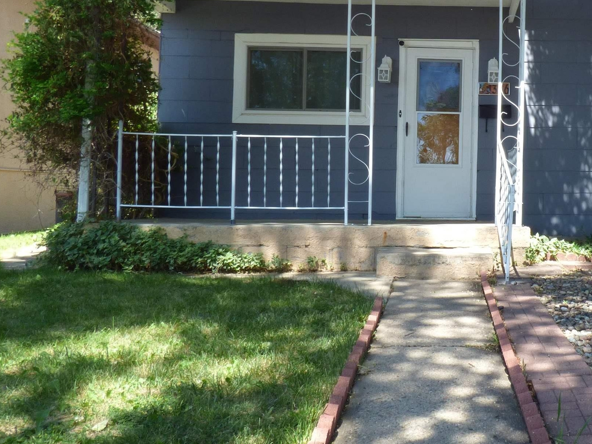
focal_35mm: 38
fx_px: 650
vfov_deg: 37.6
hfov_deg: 46.0
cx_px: 487
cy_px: 193
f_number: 5.6
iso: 100
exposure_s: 1/80
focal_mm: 3.58
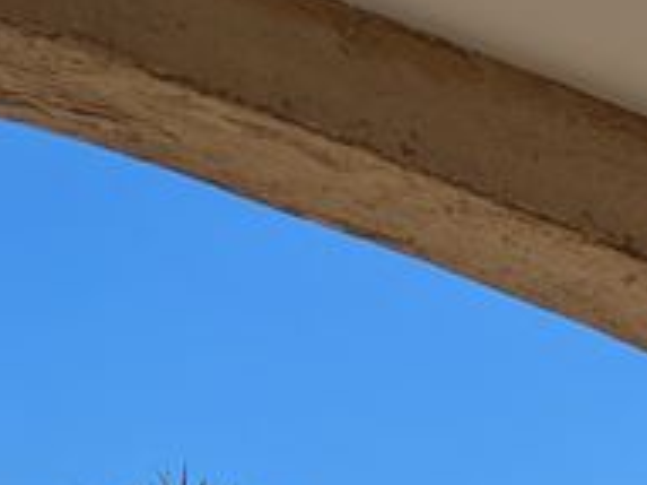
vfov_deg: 9.7
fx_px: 2447
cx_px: 1636
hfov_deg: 11.8
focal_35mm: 131
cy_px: 1257
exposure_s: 1/3226
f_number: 1.89
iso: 51
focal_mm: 5.43
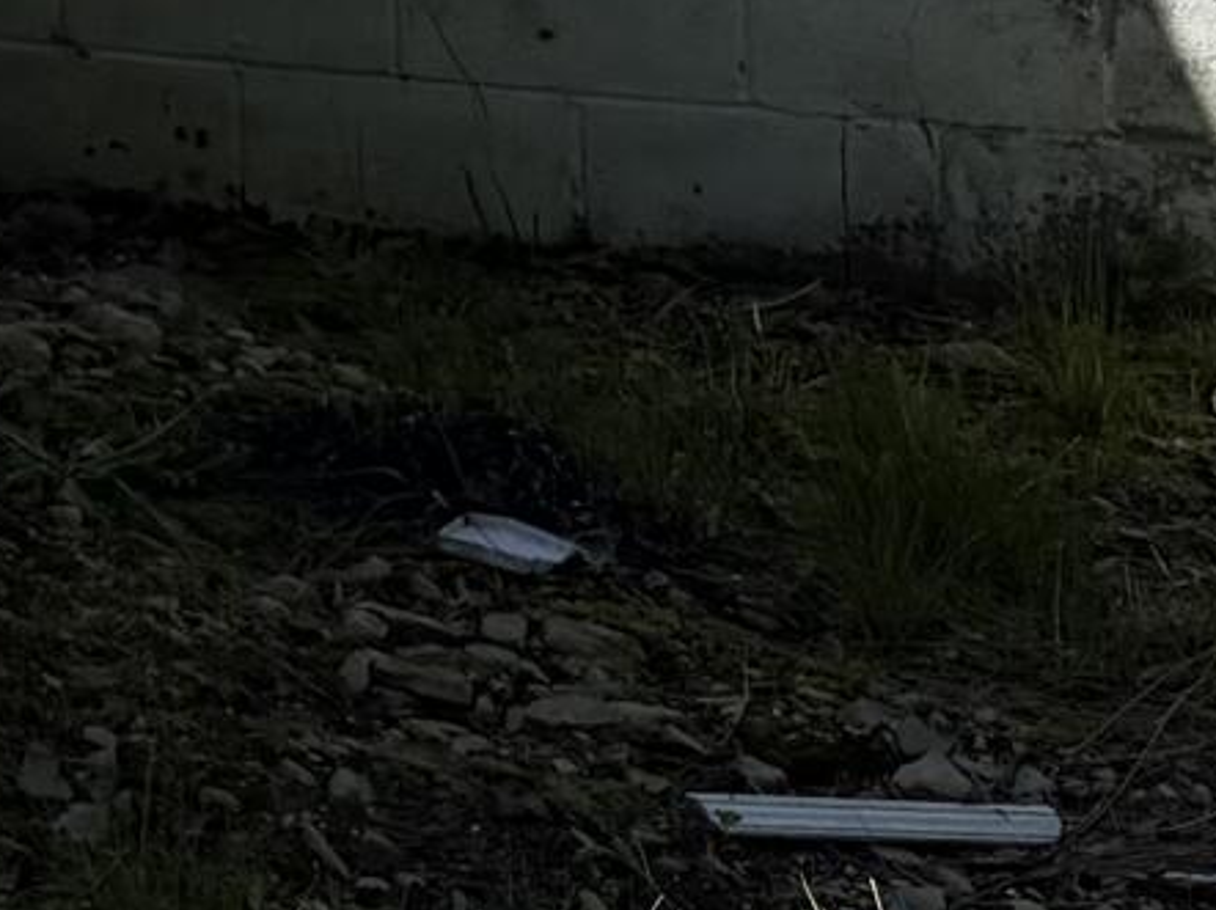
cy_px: -1553
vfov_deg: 8.1
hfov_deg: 10.6
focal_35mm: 163
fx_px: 5723
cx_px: -1593
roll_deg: -0.8
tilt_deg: +5.3
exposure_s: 1/5319
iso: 80
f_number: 1.78
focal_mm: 6.76
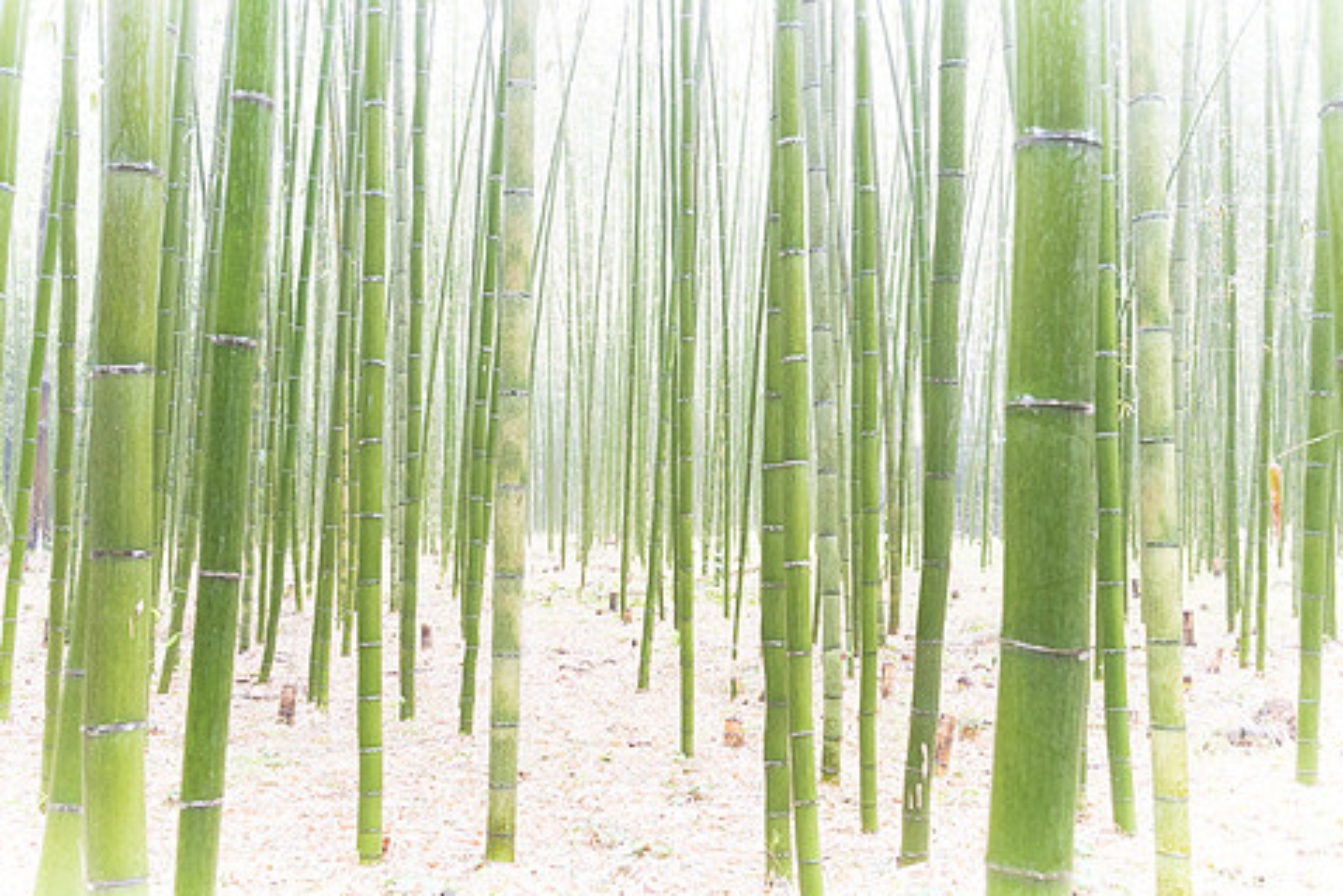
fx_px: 1269
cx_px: 660
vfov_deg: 38.9
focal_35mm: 34
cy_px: 445
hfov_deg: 55.8
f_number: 8
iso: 5000
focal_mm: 28
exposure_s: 1/10
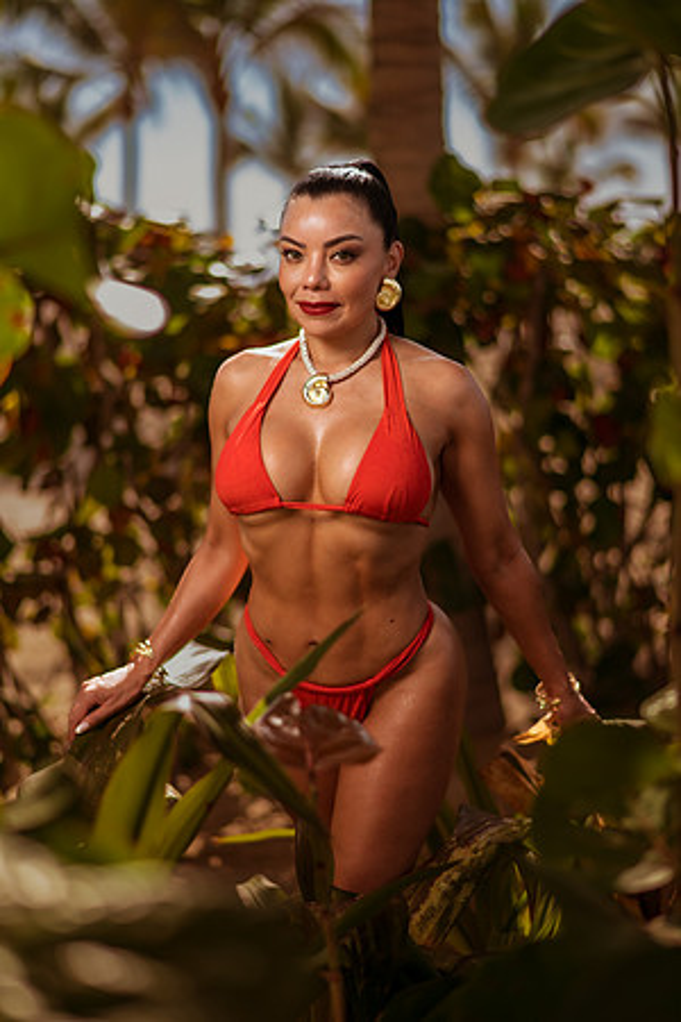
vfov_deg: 34.5
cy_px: 511
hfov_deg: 23.4
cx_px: 340
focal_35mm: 58
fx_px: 1646
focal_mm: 58
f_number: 1.4
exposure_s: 1/3200
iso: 50
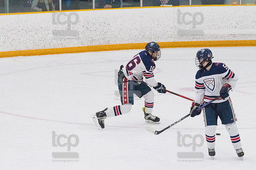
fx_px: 1599
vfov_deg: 6.1
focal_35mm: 225
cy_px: 85
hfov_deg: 9.2
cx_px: 128
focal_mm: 150
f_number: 5
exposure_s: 1/1600
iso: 8000
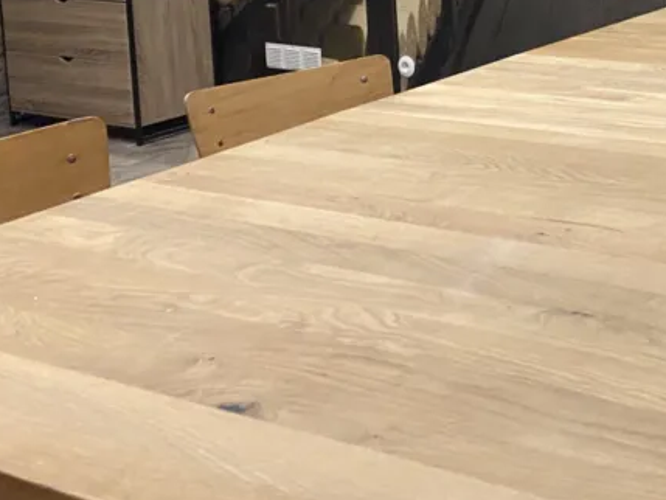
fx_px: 1193
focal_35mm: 62
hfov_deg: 28.6
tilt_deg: -8.4
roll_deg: +0.8
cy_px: -8
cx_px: 717
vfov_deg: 22.7
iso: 640
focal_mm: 4.25
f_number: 1.8
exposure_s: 1/30
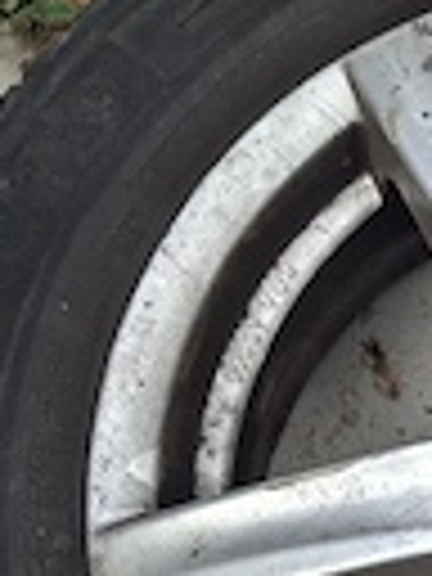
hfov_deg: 17.3
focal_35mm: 78
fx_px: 1298
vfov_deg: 24.4
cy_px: 500
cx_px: 616
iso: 32
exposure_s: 1/217
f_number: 1.8
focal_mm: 4.69
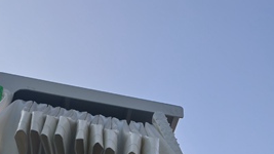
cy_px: 214
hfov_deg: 26.8
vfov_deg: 15.2
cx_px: 268
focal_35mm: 75
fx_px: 545
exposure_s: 1/2674
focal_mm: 5.6
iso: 72
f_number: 1.57
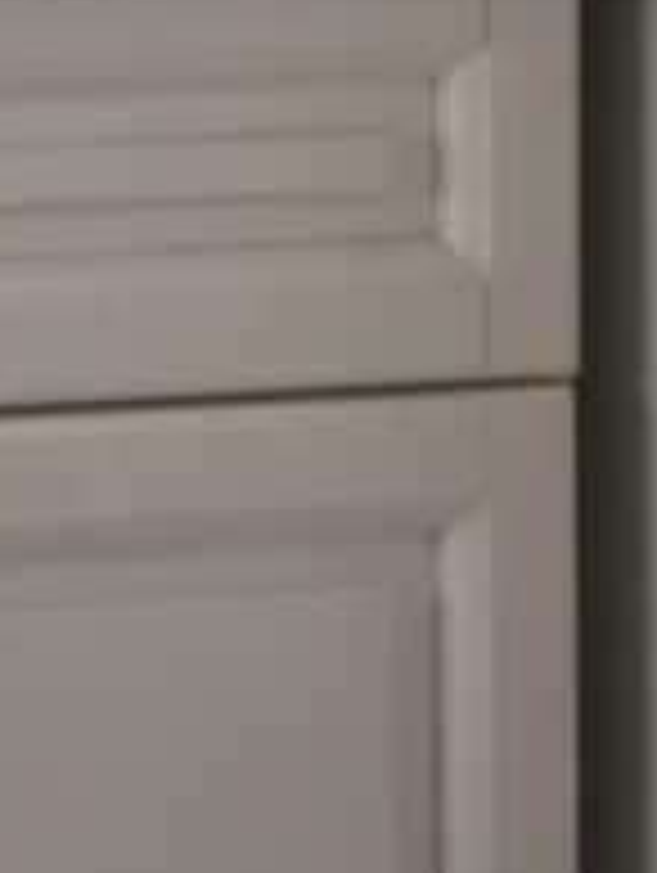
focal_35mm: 153
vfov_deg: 11.8
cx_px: -1130
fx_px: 3863
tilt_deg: -3.0
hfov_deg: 8.5
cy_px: -752
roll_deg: +0.1
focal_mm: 4.15
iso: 50
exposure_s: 1/120
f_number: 2.2
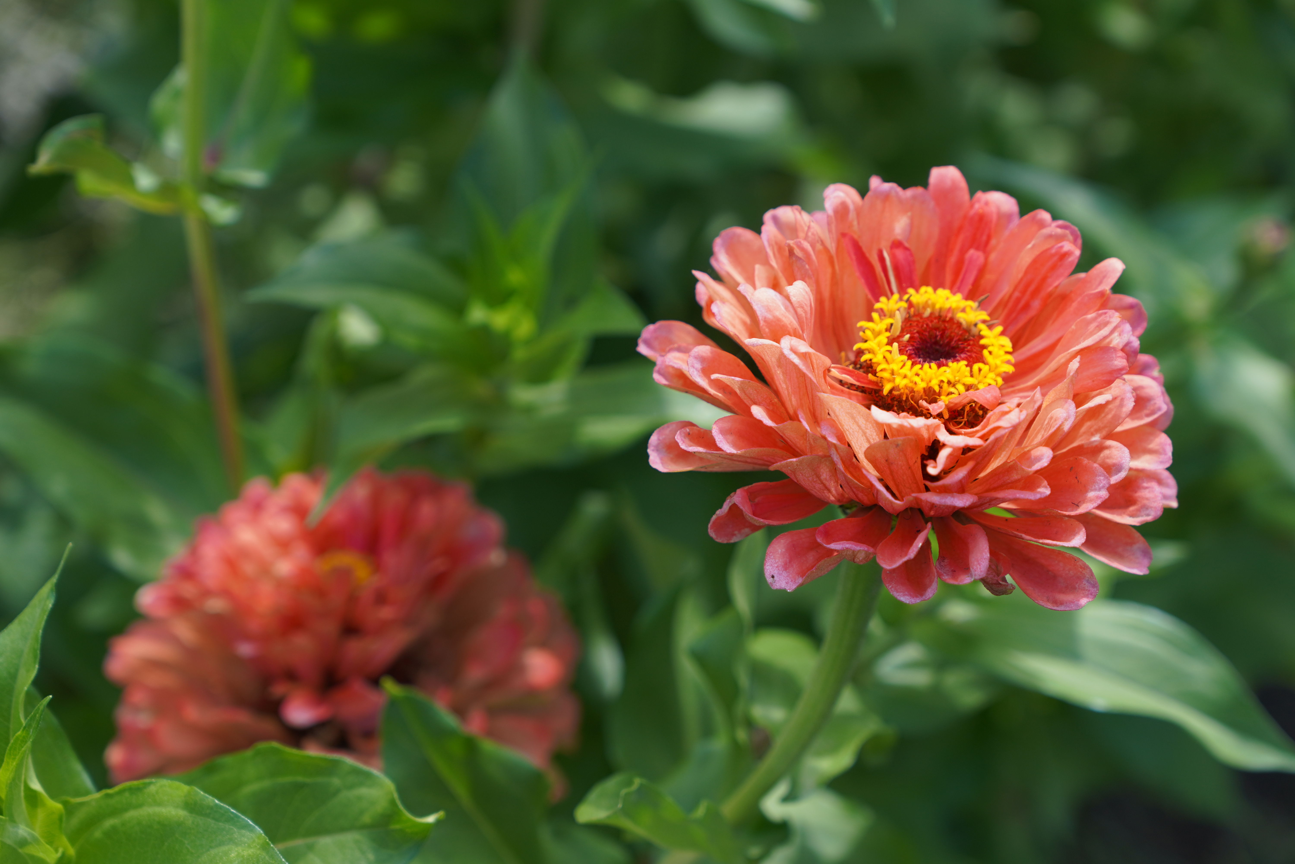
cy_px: 432
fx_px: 2914
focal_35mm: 81
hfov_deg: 25.1
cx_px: 648
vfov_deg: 16.9
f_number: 4
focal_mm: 54
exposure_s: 1/200
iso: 100
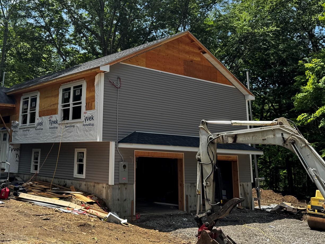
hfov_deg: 46.1
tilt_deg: +14.9
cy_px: 61
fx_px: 376
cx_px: 111
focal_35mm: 40
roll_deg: -2.3
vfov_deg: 35.2
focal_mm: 6.76
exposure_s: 1/2331
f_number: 1.78
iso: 80
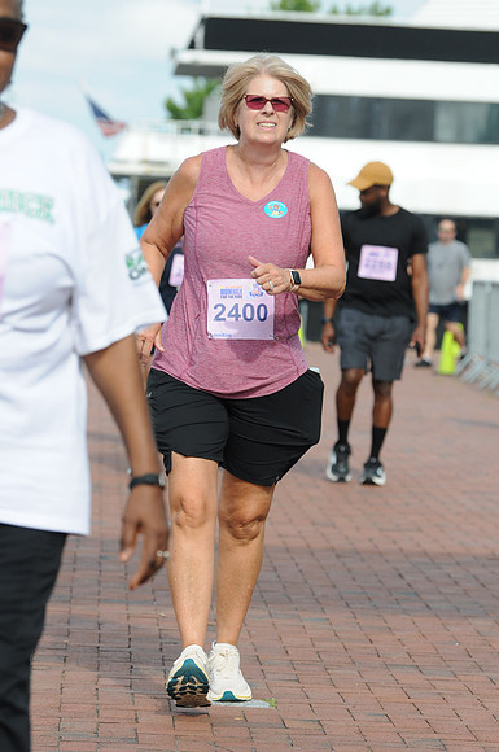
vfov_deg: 11.4
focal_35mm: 180
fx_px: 3753
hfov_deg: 7.6
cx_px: 250
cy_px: 376
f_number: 5
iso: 320
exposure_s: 1/1250
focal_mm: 120
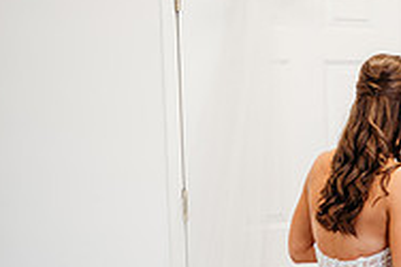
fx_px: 824
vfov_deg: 18.4
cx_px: 555
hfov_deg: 23.4
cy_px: 125
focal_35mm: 74
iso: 320
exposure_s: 1/160
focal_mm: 24
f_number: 2.5
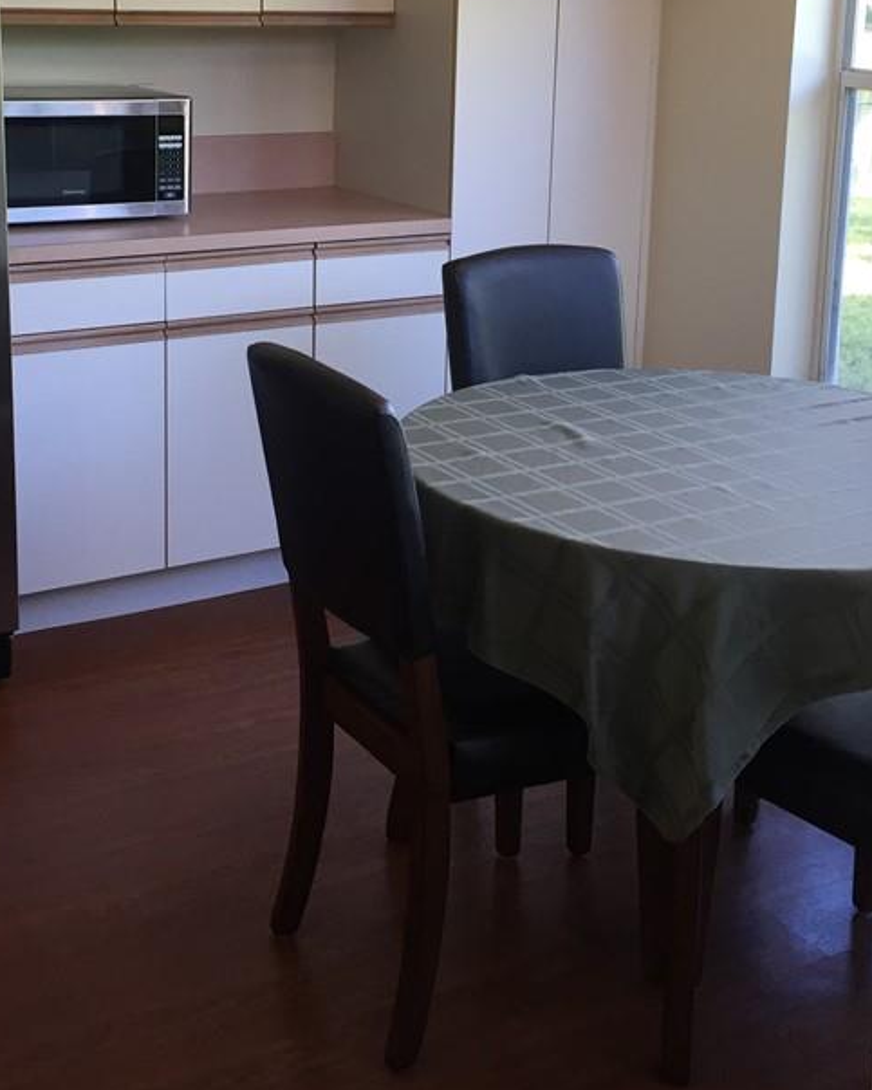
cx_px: 385
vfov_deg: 37.7
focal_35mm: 48
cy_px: 260
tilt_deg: -9.8
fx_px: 1549
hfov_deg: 31.4
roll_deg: -1.5
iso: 32
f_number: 2.2
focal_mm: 4.15
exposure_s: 1/30
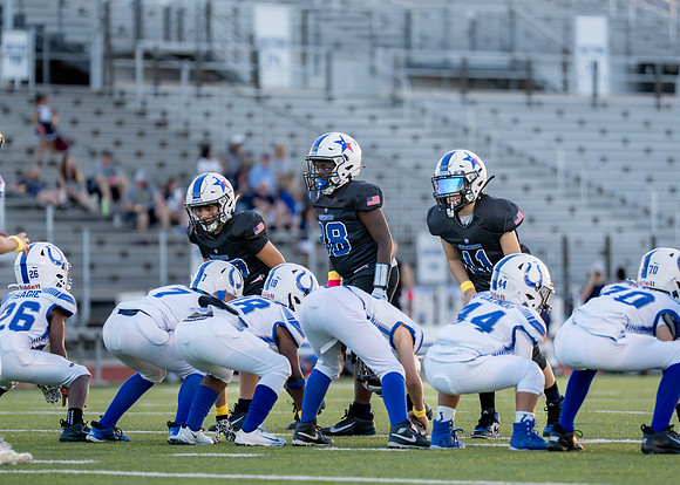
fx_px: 5483
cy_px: 220
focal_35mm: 284
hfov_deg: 7.1
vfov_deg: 5.1
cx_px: 358
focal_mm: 200
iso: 640
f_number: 2.8
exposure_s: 1/1000
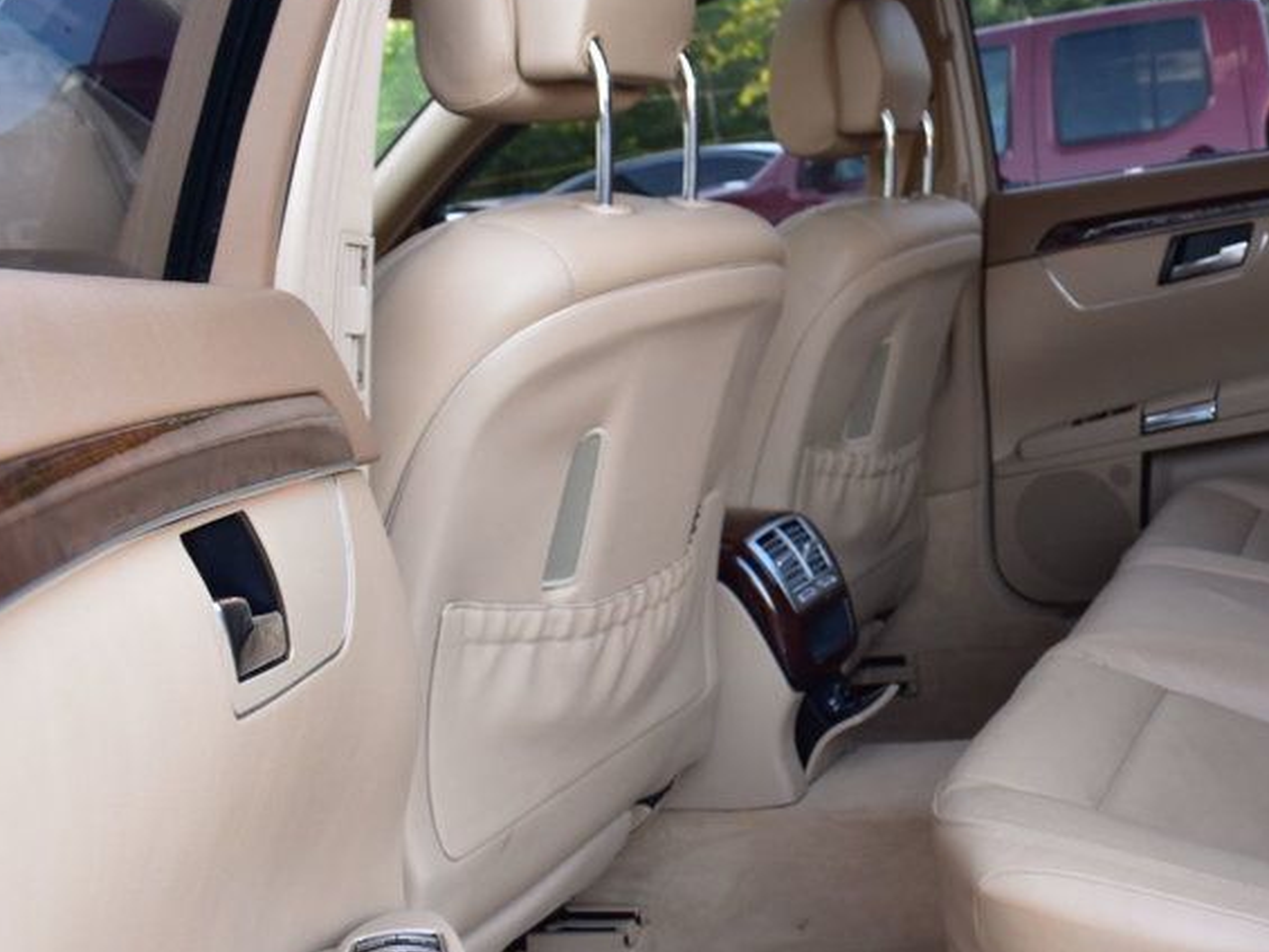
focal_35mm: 47
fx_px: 1723
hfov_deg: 38.4
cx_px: 1078
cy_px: 409
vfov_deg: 30.8
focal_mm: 18
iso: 400
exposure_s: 1/30
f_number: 7.1
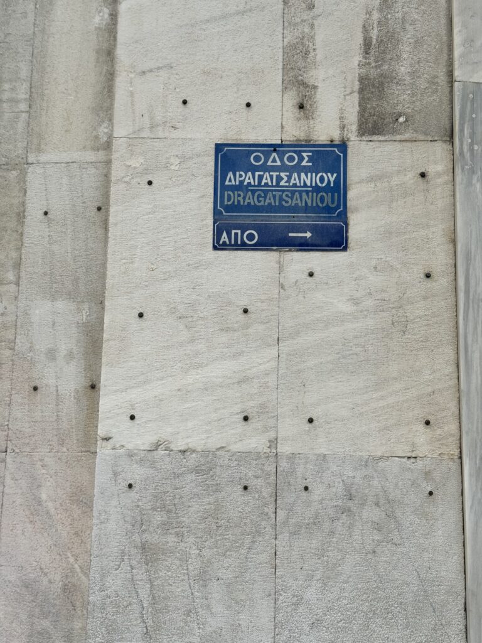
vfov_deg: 39.7
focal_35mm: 48
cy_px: 322
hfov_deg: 30.3
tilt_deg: +12.2
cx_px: 241
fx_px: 891
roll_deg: -0.5
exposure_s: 1/3096
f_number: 1.78
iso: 64
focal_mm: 6.76
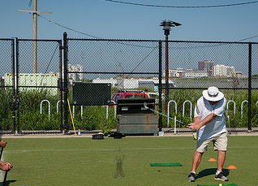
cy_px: 137
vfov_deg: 15.9
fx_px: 661
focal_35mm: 90
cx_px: 177
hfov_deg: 22.0
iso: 100
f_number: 5
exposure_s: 1/800
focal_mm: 40
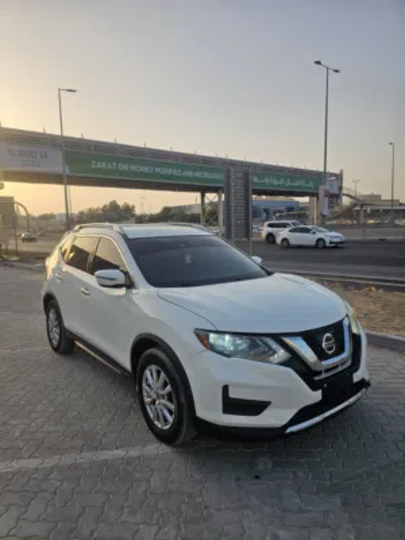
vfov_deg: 73.9
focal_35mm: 23
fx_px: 359
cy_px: 270
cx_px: 202
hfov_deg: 58.9
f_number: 1.7
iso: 16
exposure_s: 1/539
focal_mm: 6.3
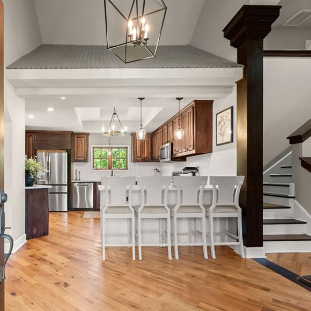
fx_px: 213
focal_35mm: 21
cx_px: 102
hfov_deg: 70.0
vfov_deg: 71.6
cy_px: 181
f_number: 7.1
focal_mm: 14
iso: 800
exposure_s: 1/10
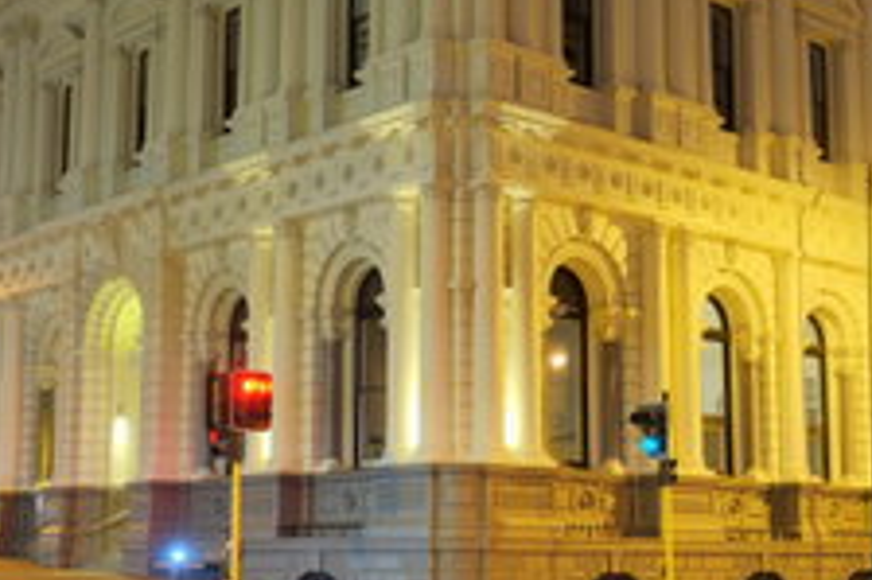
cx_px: 553
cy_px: 123
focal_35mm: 59
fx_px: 1428
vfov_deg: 22.7
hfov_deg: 33.8
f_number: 5.6
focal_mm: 22.3
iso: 800
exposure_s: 1/1.4
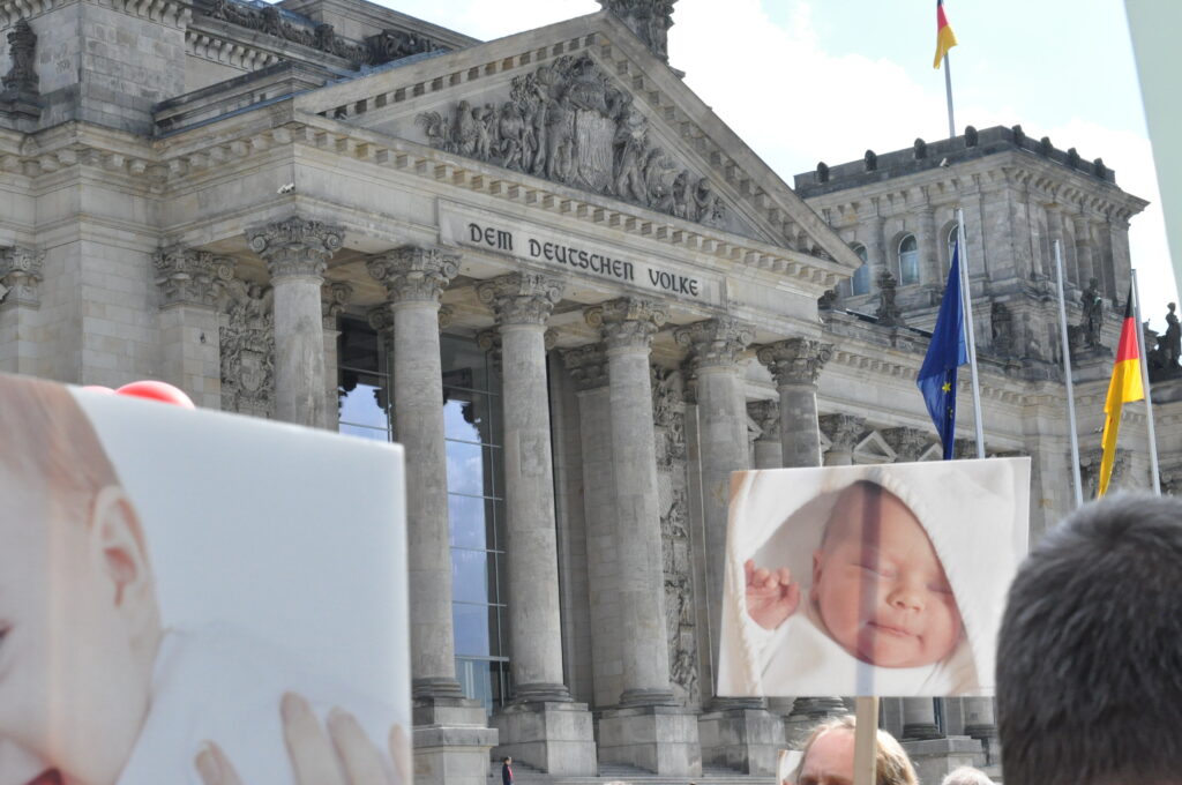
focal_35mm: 75
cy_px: 392
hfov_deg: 27.0
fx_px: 2459
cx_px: 591
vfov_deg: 18.1
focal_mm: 50
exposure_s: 1/800
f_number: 14
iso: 1600
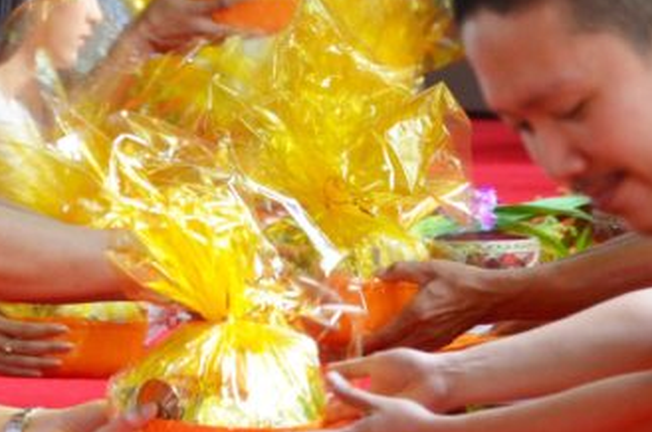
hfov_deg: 4.8
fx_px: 7773
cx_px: 212
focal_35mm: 430
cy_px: 172
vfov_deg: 3.2
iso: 800
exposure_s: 1/40
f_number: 5.6
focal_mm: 92
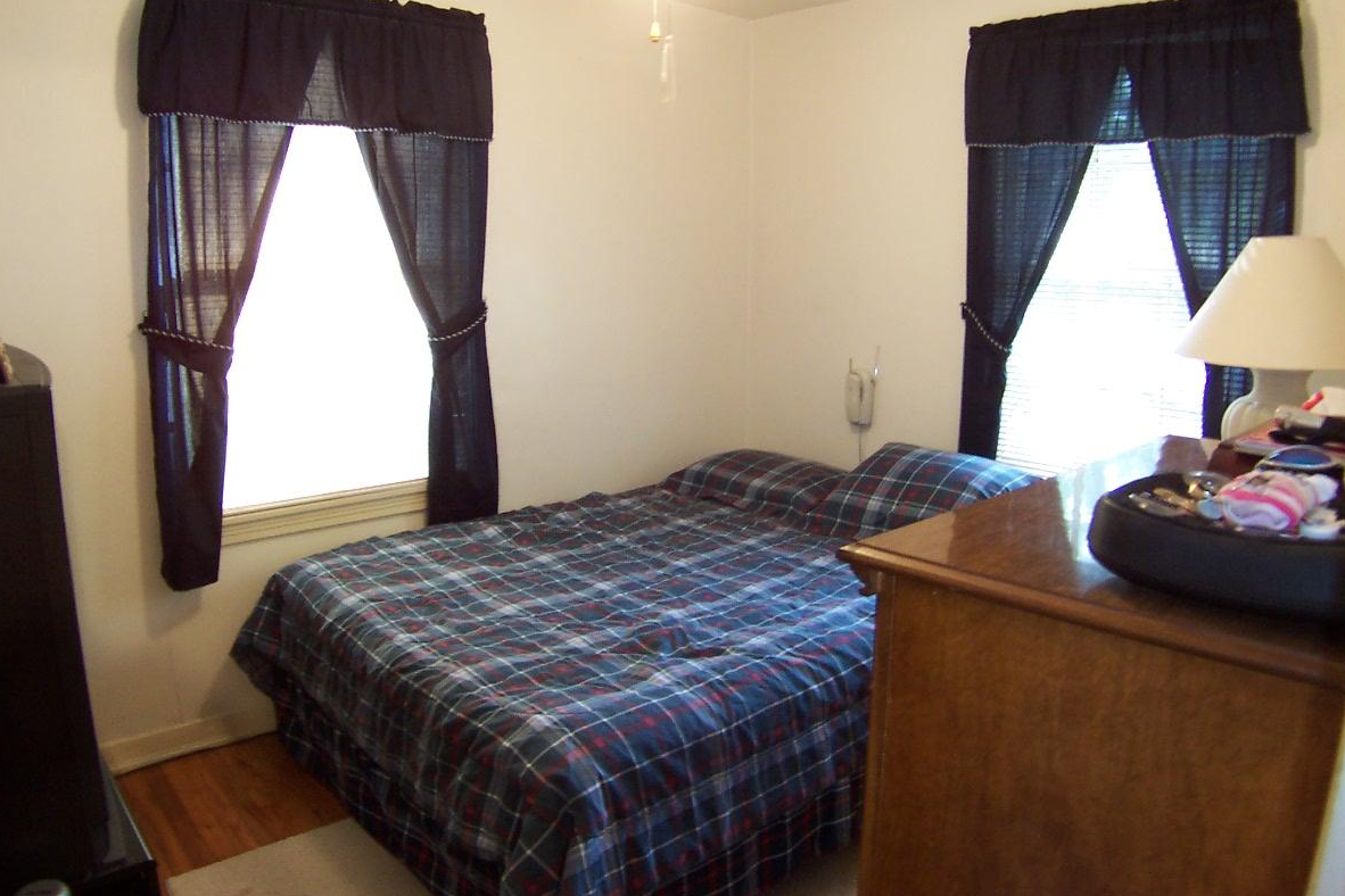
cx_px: 676
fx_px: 1420
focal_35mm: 38
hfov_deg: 50.7
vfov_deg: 35.0
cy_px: 410
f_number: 2.8
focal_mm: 5.6
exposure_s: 1/4
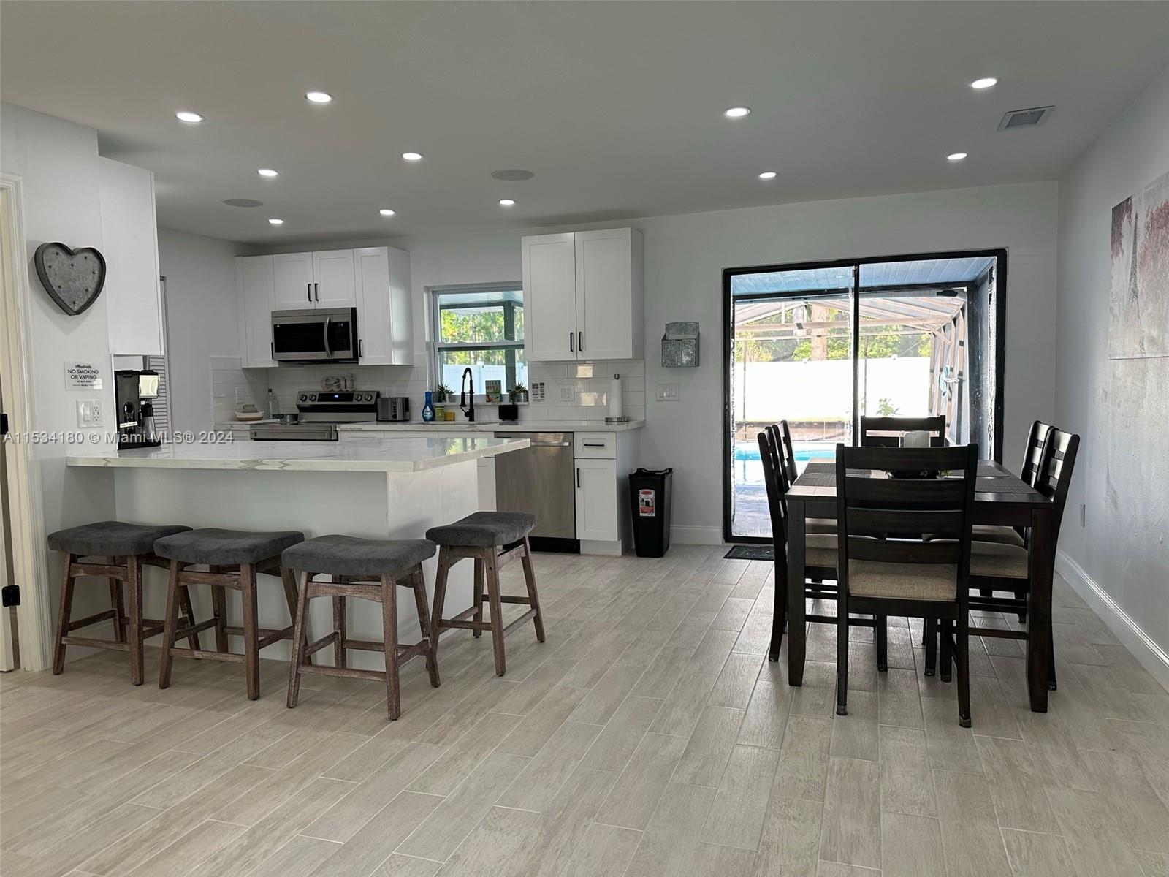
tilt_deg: -4.9
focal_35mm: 24
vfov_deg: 56.8
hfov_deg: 71.6
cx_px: 584
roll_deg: +1.1
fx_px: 810
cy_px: 438
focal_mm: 6.86
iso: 125
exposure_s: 1/120
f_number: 1.78
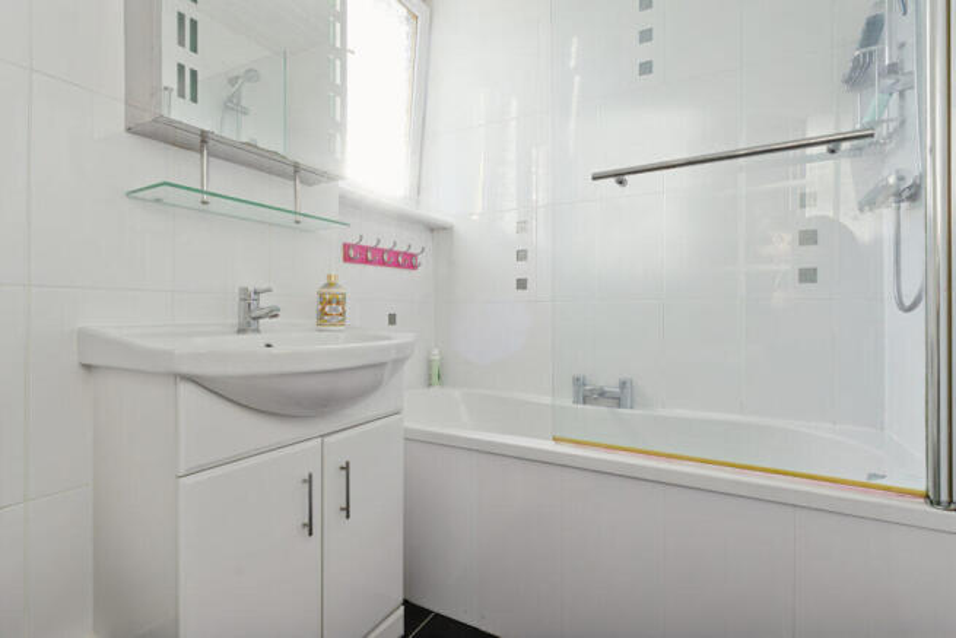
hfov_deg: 95.0
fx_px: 438
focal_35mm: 16
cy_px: 319
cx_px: 478
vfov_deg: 72.1
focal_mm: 11
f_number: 10
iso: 800
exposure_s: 1/100
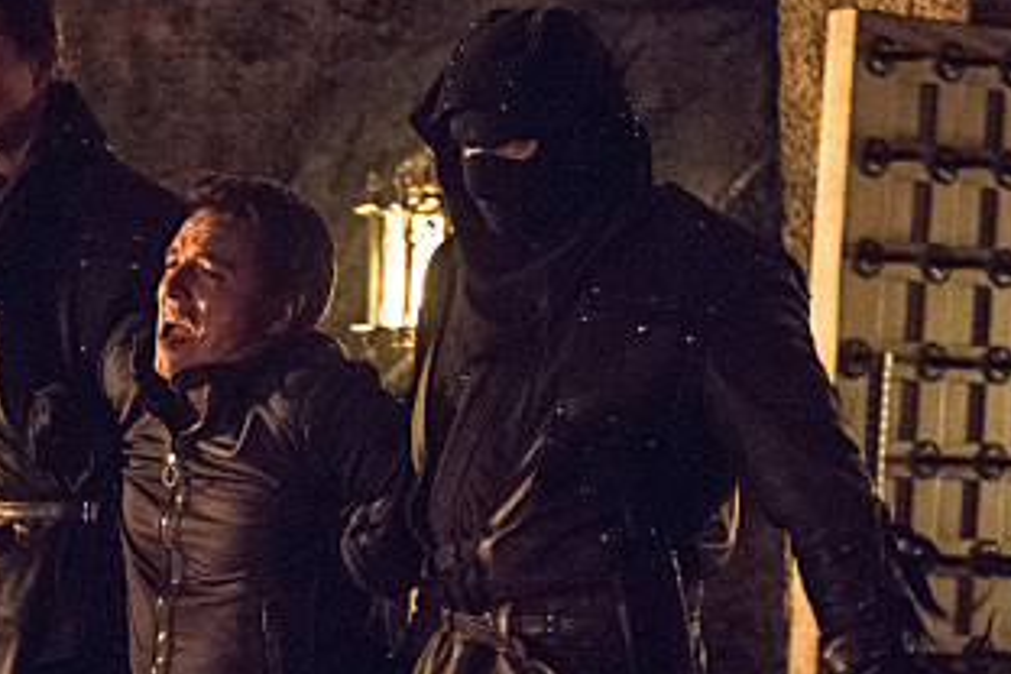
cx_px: 237
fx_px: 3959
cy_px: 668
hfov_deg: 14.5
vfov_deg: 9.7
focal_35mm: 141
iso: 8063
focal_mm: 55
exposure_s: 1/80
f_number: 2.8
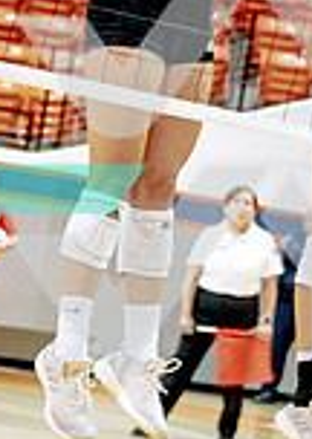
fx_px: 3498
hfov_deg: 5.1
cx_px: 512
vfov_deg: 7.1
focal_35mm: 281
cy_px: -23
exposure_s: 1/1500
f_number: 2.8
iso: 4000
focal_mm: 46
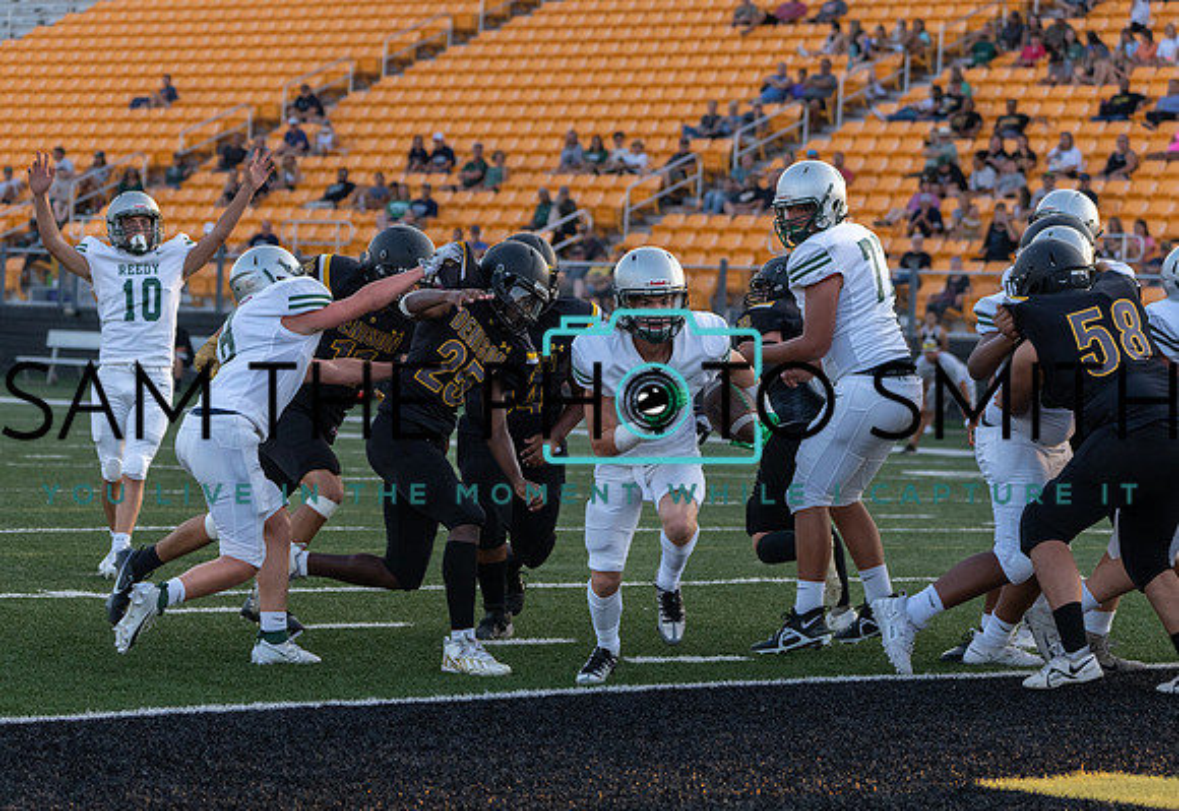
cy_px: 434
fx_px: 5065
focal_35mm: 153
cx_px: 576
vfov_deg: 9.2
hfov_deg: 13.3
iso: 1250
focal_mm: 135
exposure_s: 1/1000
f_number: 5.6
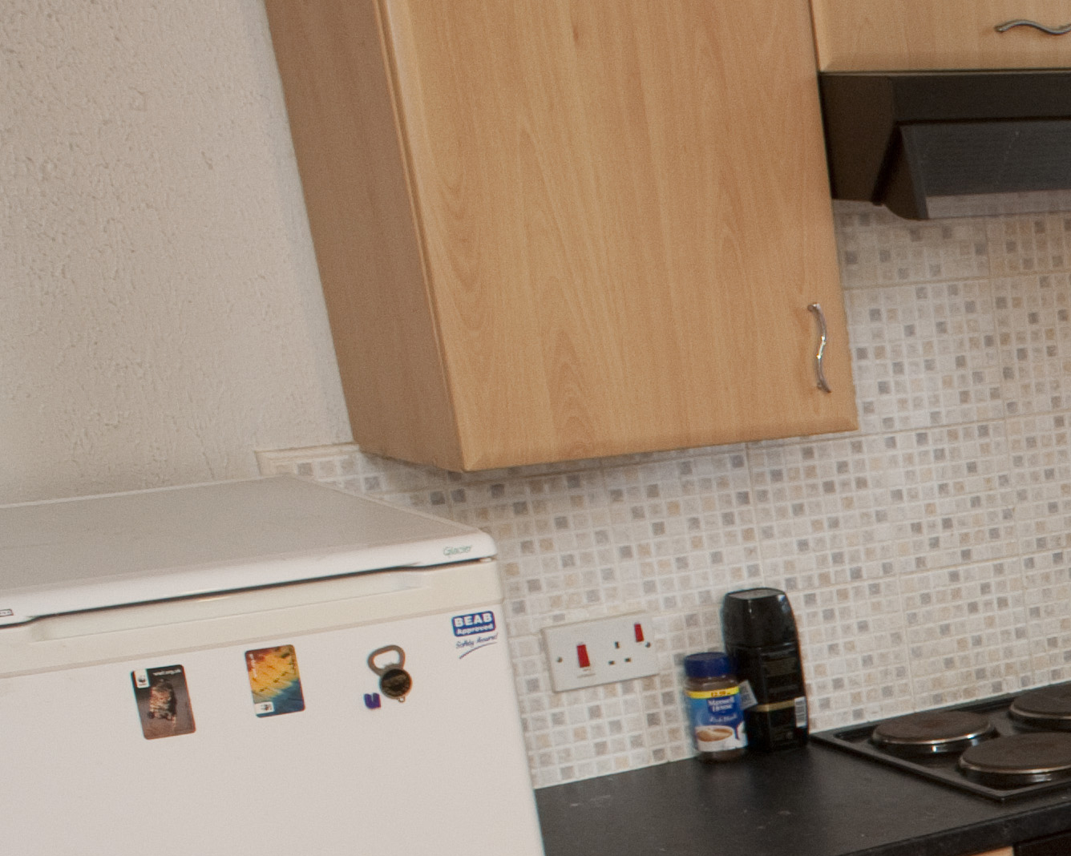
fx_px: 2693
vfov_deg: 16.8
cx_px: 1988
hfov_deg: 17.6
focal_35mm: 85
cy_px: 1173
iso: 200
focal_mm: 20
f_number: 5
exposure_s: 1/50
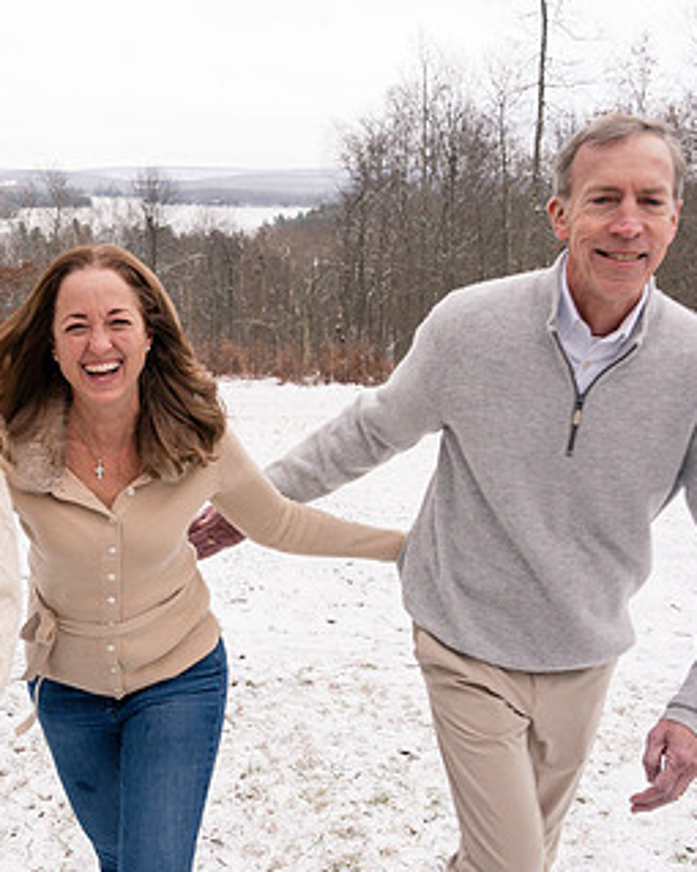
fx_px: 1058
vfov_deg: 44.8
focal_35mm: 41
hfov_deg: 35.8
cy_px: 420
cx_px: 186
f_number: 6.3
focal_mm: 24
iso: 400
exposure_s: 1/250
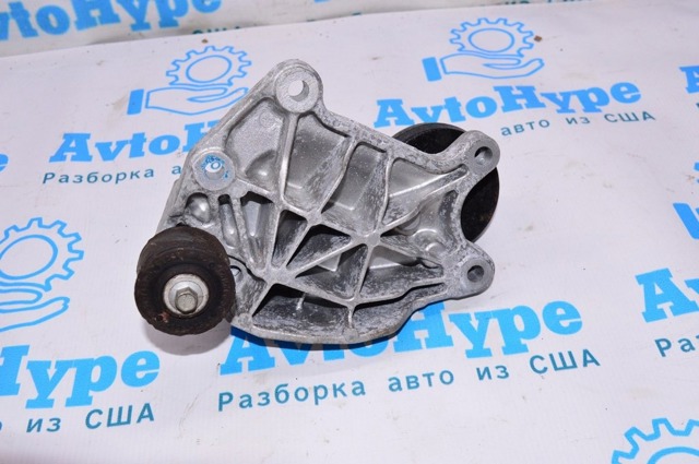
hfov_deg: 49.6
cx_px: 350
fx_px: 756
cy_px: 232
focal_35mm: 39
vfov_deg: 34.1
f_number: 8
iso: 1600
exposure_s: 1/200
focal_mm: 26
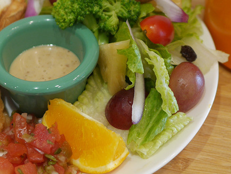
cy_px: 53
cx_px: 118
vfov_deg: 18.0
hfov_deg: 23.8
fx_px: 548
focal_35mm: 82
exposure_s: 1/100
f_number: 1.8
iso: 200
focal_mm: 15
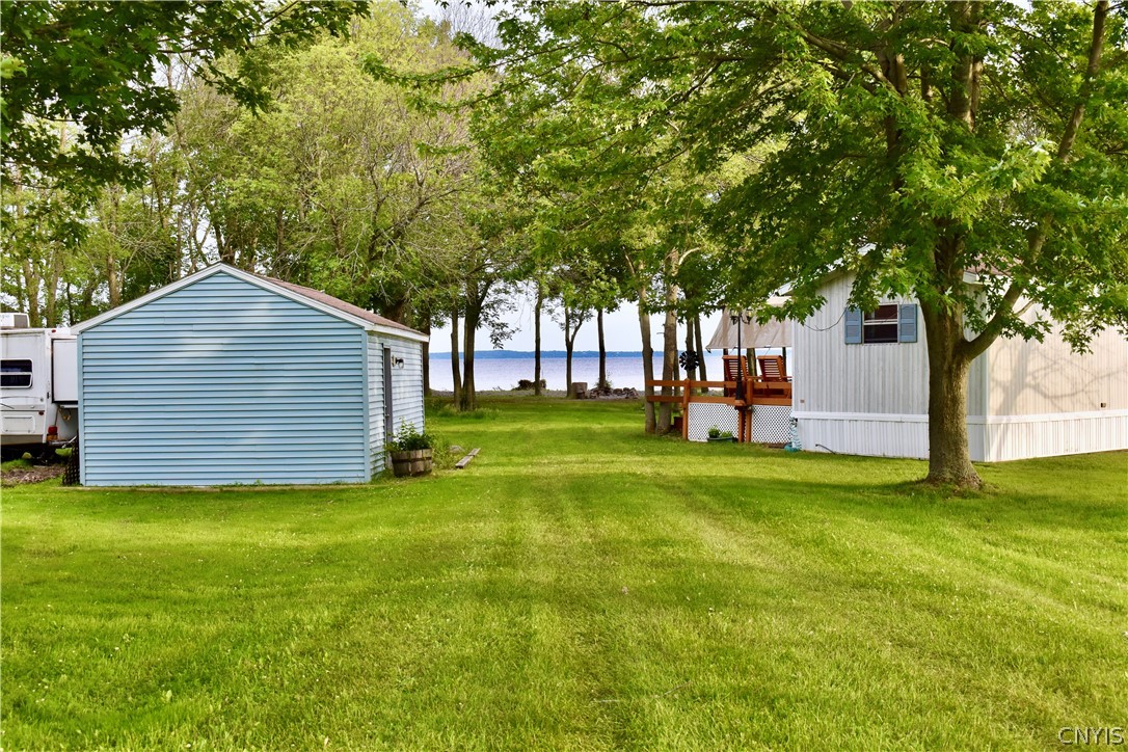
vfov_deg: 29.9
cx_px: 564
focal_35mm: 45
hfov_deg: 43.6
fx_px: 1410
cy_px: 376
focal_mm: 30
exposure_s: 1/250
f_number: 8
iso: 400
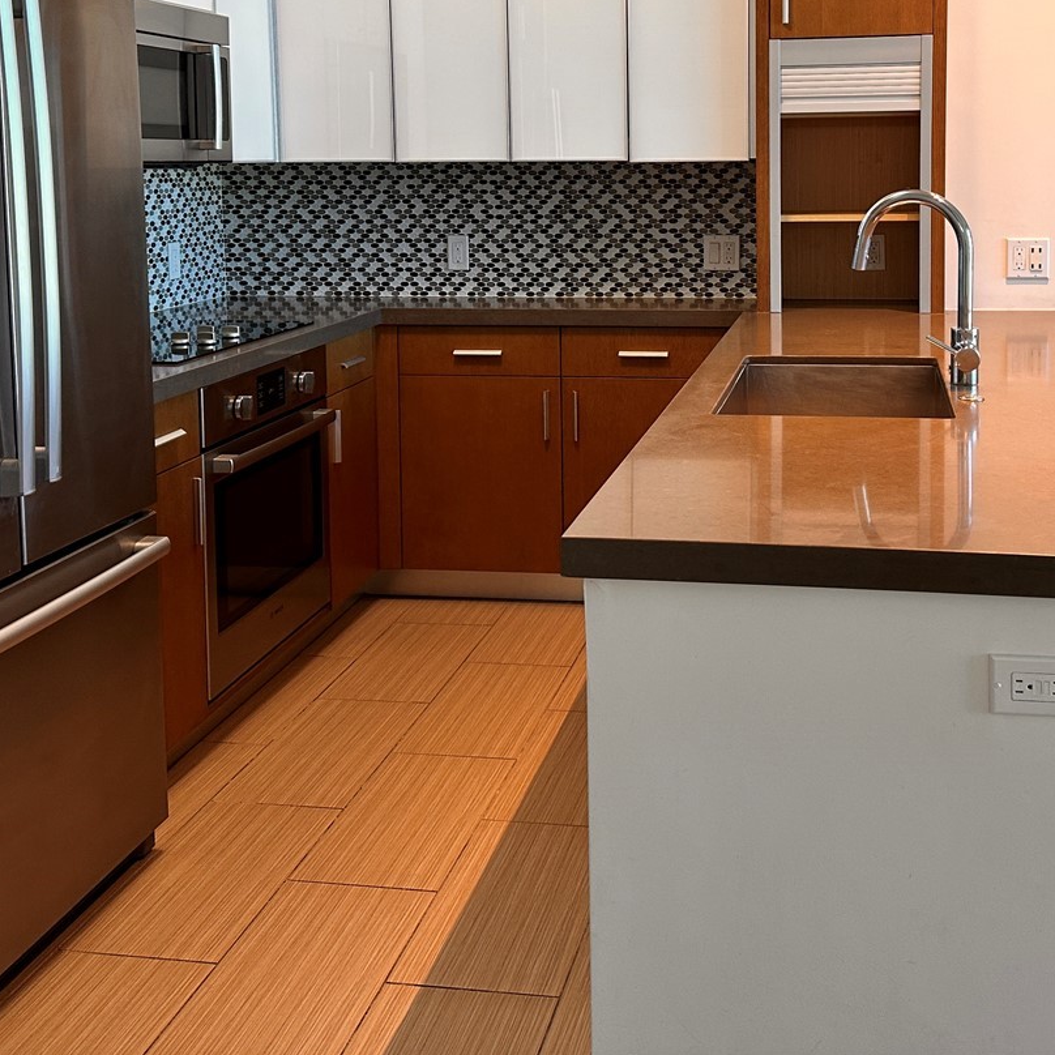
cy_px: 274
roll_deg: +0.4
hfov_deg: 39.8
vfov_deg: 39.1
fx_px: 1448
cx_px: 637
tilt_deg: -4.6
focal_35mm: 42
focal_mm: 6.86
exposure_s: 1/60
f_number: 1.78
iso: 125
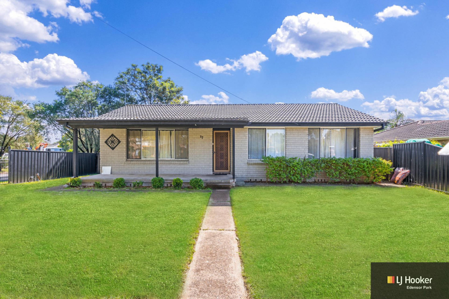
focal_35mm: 16
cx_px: 224
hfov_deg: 96.7
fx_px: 200
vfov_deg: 73.7
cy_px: 150
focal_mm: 16
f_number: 9
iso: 400
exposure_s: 1/100
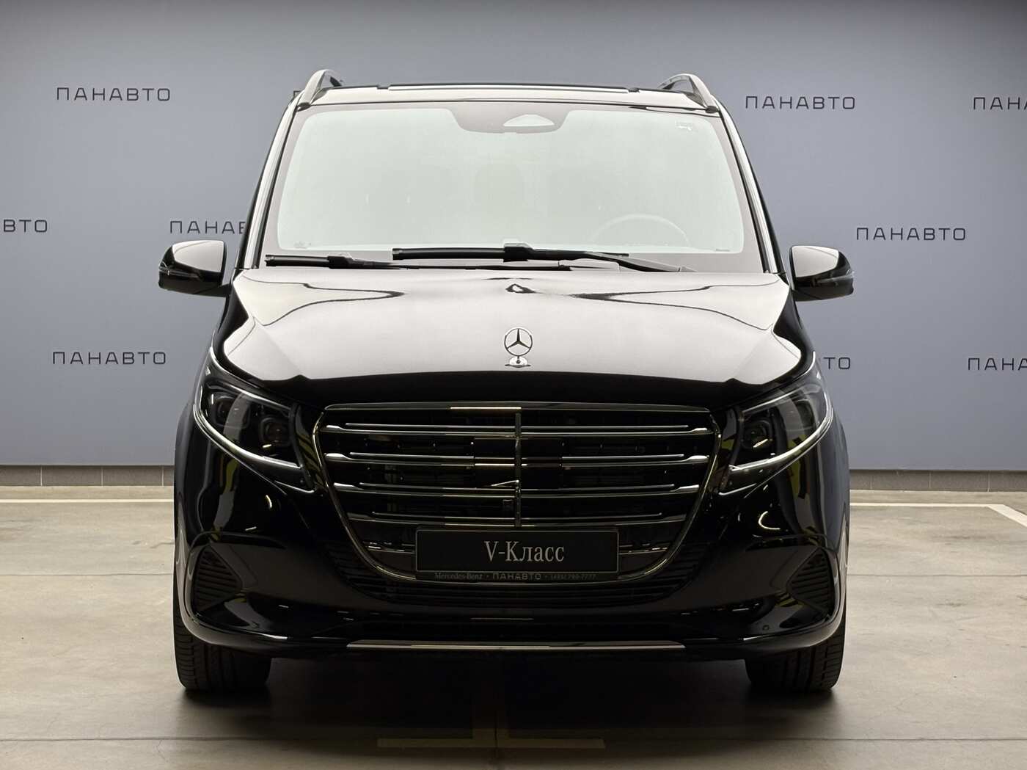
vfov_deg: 28.0
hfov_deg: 36.8
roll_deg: -0.3
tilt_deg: -2.4
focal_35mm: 52
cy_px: 385
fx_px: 1542
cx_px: 514
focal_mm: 5.96
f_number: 1.6
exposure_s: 1/106
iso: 25
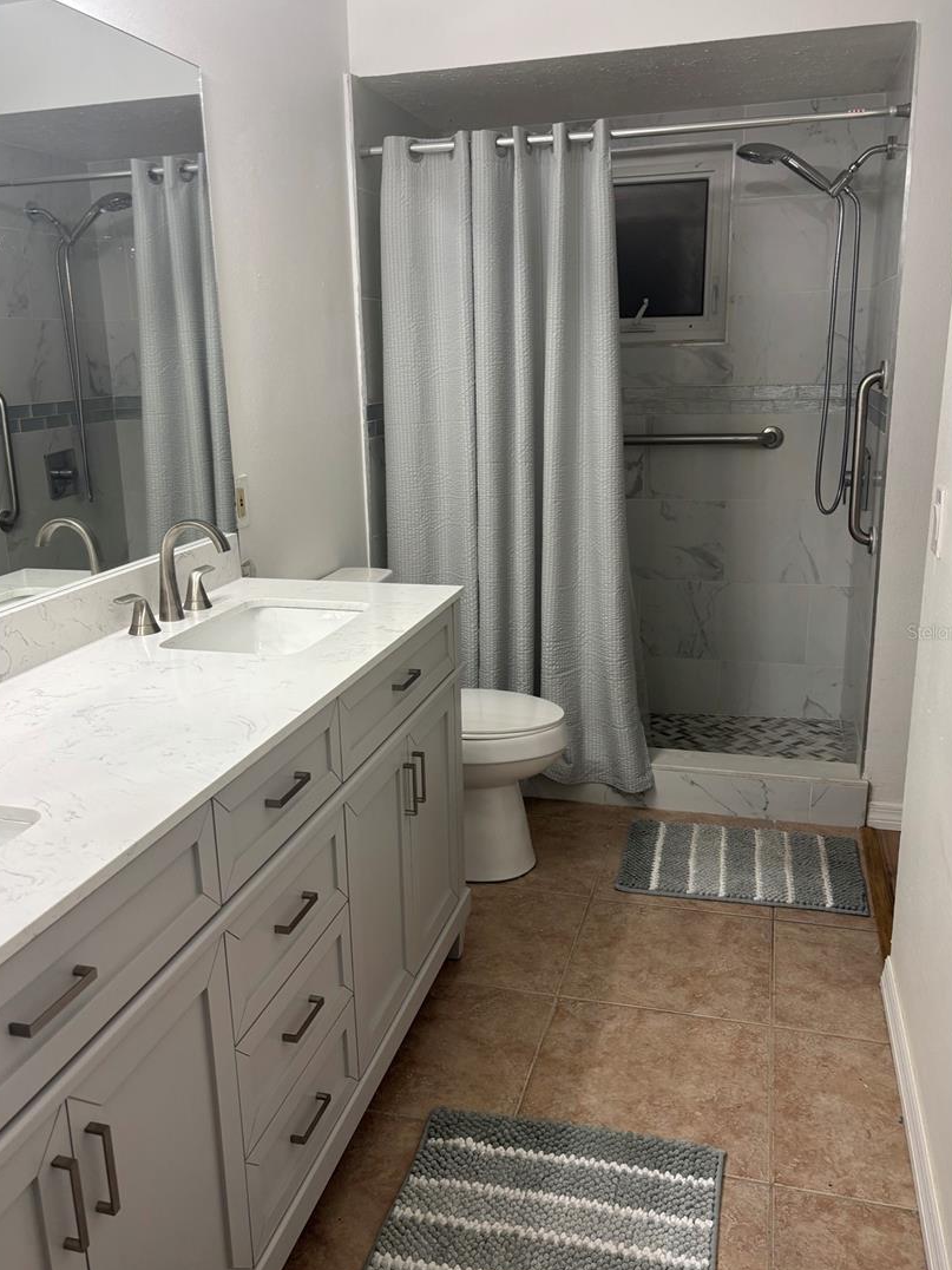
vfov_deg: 61.7
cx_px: 460
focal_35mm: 29
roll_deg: +1.2
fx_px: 1063
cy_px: 631
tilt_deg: -16.6
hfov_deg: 48.2
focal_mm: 5.96
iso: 80
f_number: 1.6
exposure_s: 1/60
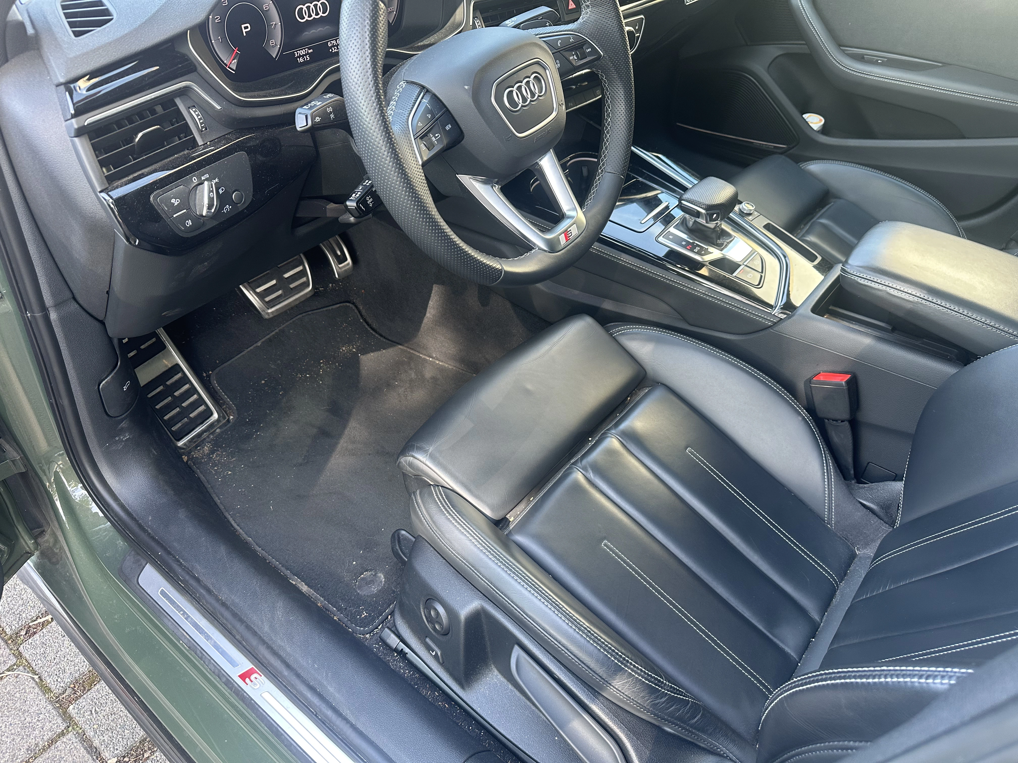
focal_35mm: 24
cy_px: 382
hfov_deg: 71.6
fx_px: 706
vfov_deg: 56.8
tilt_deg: -40.9
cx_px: 509
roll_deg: -1.3
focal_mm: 6.86
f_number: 1.78
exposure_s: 1/121
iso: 125
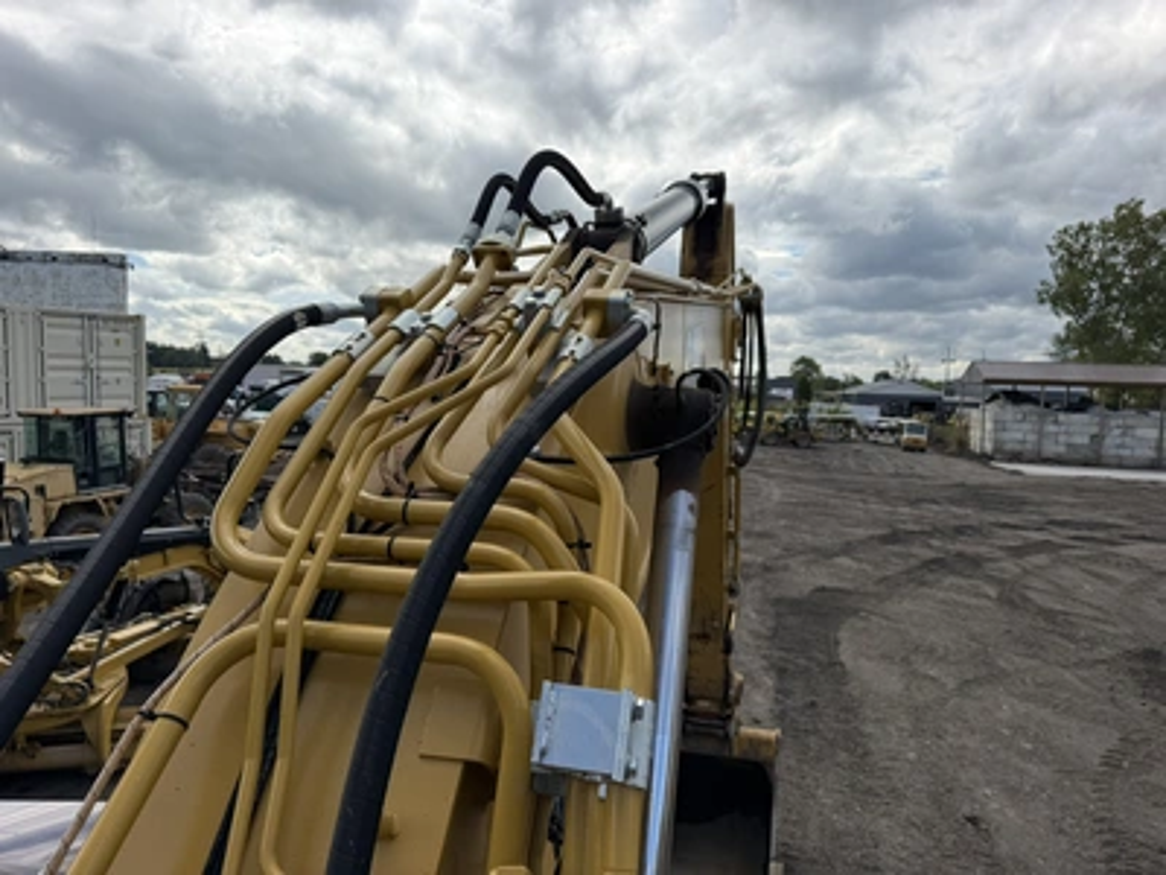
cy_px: 438
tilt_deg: -4.9
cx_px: 583
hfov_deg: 71.6
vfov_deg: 56.8
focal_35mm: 24
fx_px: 808
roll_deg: -0.6
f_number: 1.78
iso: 80
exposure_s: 1/4673
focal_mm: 6.76
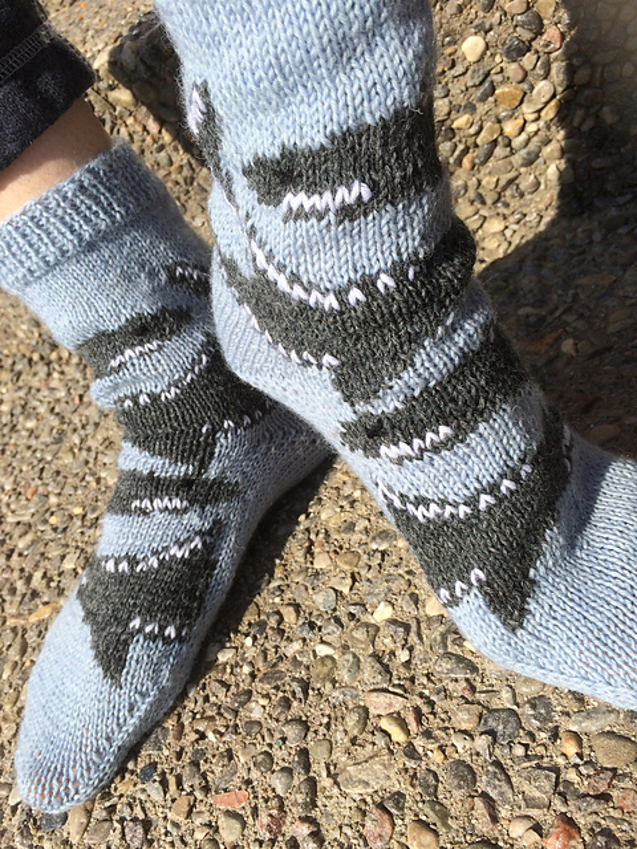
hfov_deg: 48.2
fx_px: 712
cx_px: 318
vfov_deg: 61.7
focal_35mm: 29
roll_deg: +32.0
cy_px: 424
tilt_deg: -36.2
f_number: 2.2
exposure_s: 1/2933
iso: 32
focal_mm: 4.15
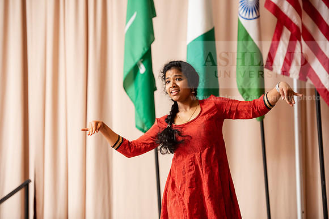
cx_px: 164
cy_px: 110
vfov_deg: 11.2
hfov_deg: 16.8
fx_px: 1115
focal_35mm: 122
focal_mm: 122
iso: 2500
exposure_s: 1/200
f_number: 3.2
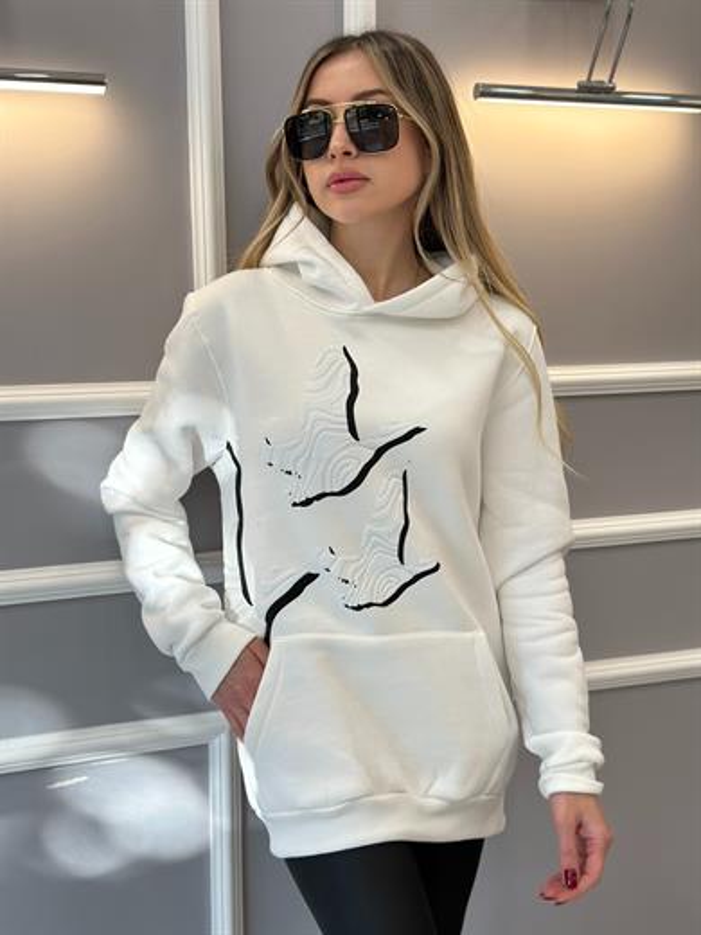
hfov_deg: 30.3
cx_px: 350
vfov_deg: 39.7
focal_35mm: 48
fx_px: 1296
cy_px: 468
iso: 80
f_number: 1.78
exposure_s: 1/182
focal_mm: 6.86
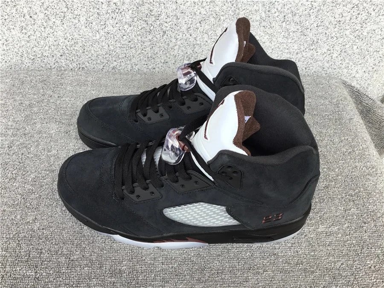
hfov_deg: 58.4
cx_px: 192
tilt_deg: -48.0
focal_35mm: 31
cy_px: 144
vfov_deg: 45.4
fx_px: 344
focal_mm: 3.3
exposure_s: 1/252
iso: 25
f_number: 2.4
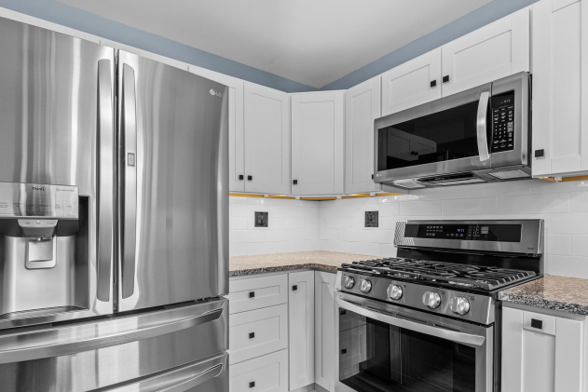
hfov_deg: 86.8
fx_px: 310
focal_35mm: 19
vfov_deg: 64.3
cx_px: 276
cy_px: 222
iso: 400
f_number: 11
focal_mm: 16
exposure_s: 1/2
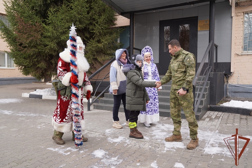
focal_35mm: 30
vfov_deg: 43.6
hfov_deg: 61.9
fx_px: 210
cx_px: 126
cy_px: 84
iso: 250
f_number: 4
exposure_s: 1/160
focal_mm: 30
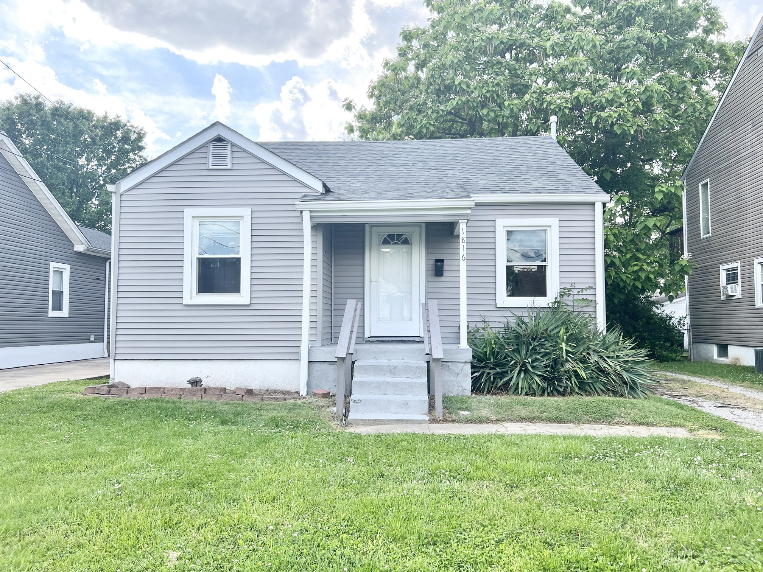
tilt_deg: +4.0
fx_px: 573
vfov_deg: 53.1
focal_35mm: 26
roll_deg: +0.1
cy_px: 286
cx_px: 382
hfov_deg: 67.3
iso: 50
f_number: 1.5
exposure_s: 1/1196
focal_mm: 5.7
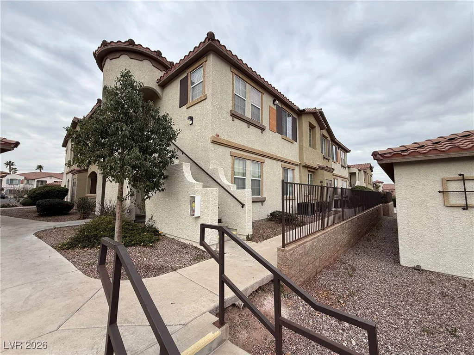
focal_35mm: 14
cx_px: 237
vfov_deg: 85.7
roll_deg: +0.2
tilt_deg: +5.6
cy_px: 178
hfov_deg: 102.1
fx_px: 192
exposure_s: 1/809
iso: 50
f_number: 2.2
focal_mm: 2.22
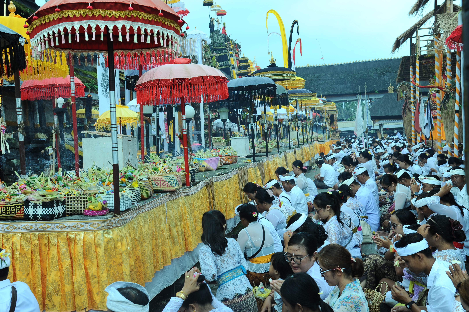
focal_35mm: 50
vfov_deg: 27.0
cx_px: 234
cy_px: 156
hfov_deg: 39.6
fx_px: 651
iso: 280
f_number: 8
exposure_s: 1/160
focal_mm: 50
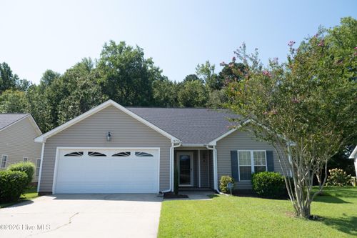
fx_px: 239
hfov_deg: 73.4
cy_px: 119
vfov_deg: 52.8
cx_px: 178
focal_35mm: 24
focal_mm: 24
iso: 100
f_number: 5.6
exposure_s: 1/250
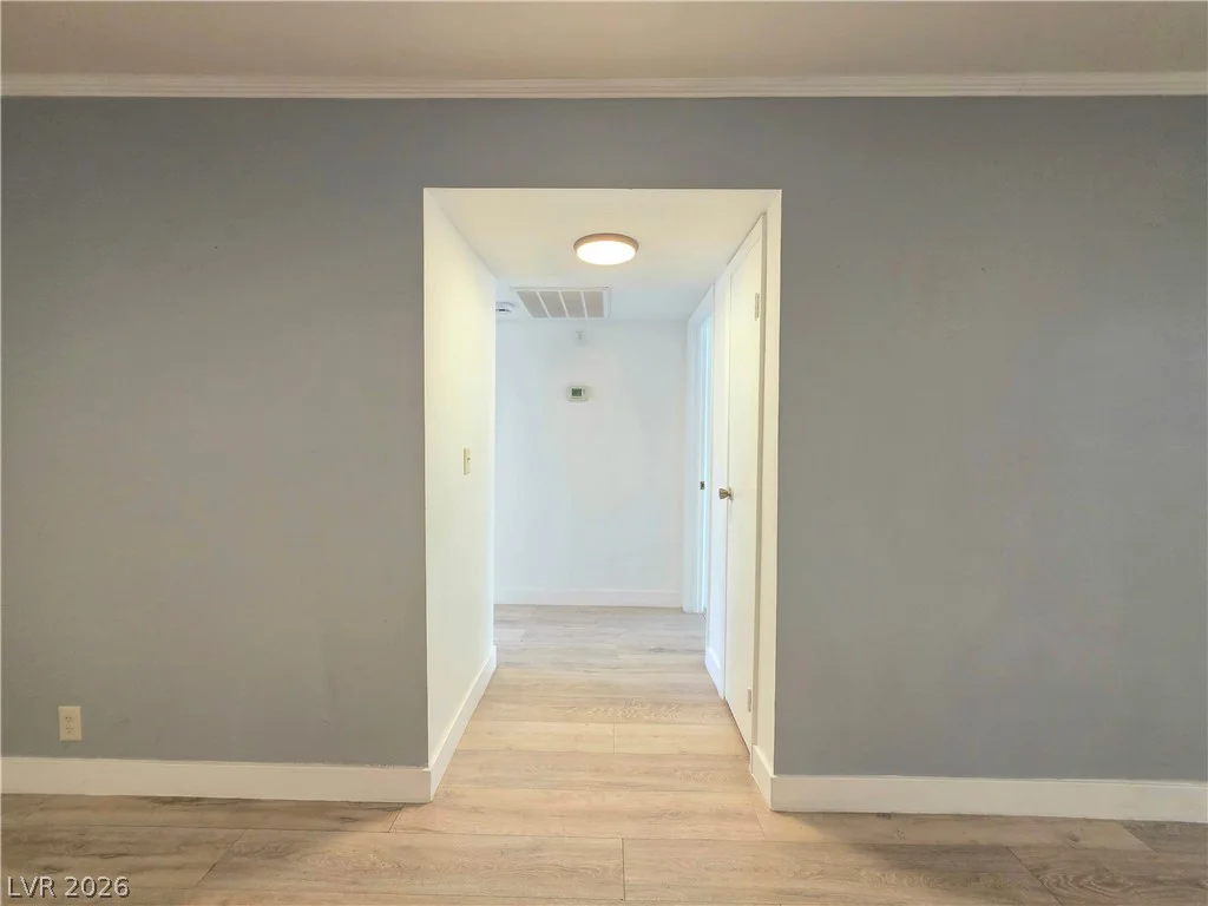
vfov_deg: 89.9
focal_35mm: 13
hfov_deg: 106.2
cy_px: 453
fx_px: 454
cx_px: 604
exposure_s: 1/60.2
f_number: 1.9
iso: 250
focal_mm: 2.2
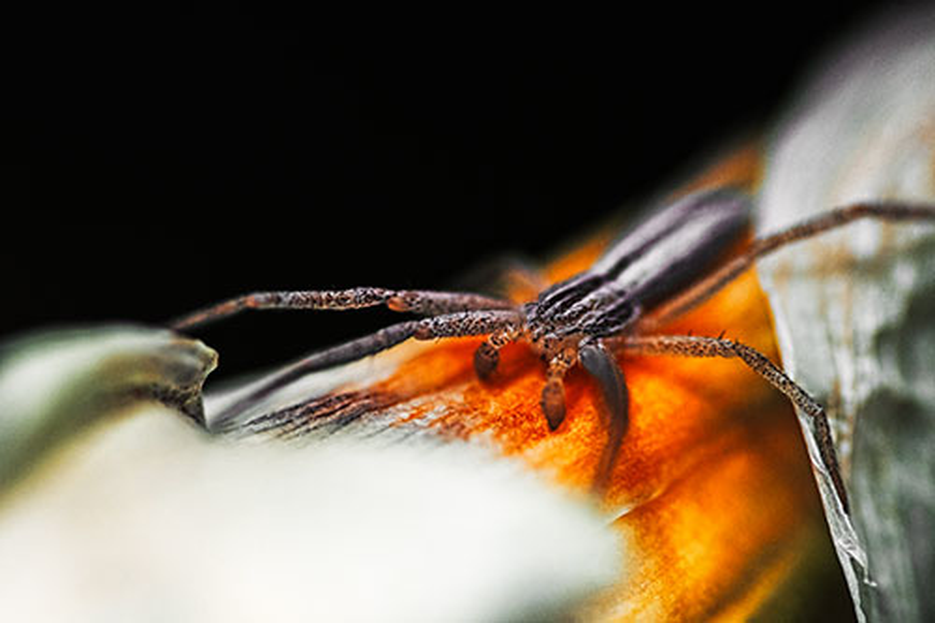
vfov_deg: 6.5
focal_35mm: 210
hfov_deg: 9.8
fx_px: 5452
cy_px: 312
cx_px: 468
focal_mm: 210
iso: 1600
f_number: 11
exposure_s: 1/3200
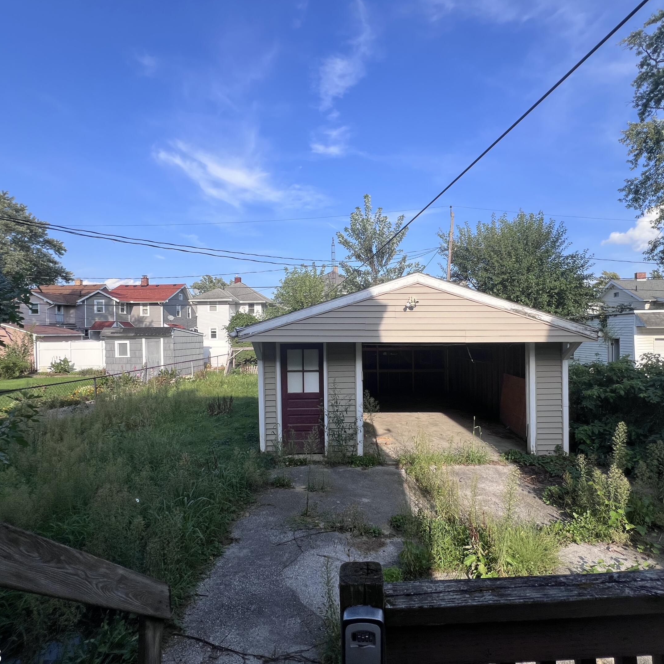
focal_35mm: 16
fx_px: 347
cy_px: 341
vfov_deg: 87.4
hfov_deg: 87.3
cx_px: 356
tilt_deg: -0.8
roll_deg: +1.6
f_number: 1.8
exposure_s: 1/935
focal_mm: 1.57
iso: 32
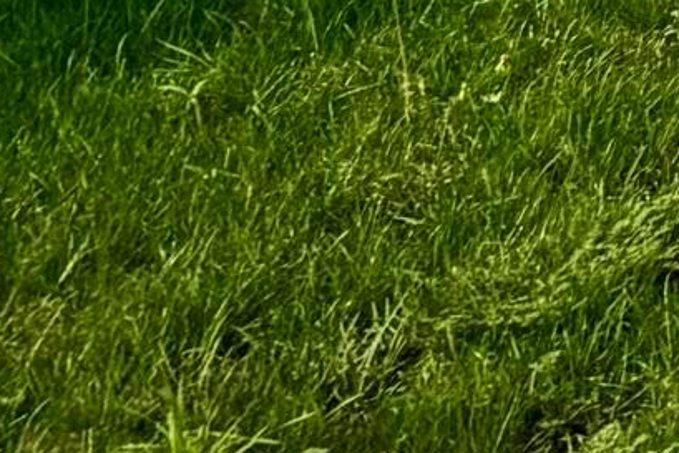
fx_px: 3453
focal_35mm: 183
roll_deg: +0.2
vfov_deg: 6.3
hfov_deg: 8.4
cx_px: 2337
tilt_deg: +4.1
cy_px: -1308
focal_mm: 6.76
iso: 80
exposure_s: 1/3953
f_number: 1.78
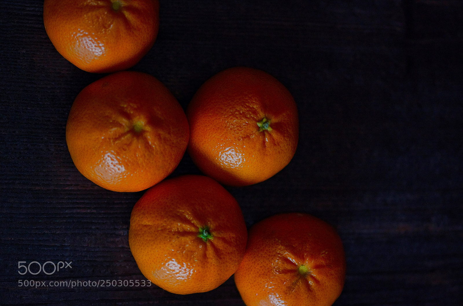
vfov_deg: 8.7
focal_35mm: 158
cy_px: 153
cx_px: 232
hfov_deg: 13.1
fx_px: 2021
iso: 500
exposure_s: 1/1250
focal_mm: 105
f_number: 3.5
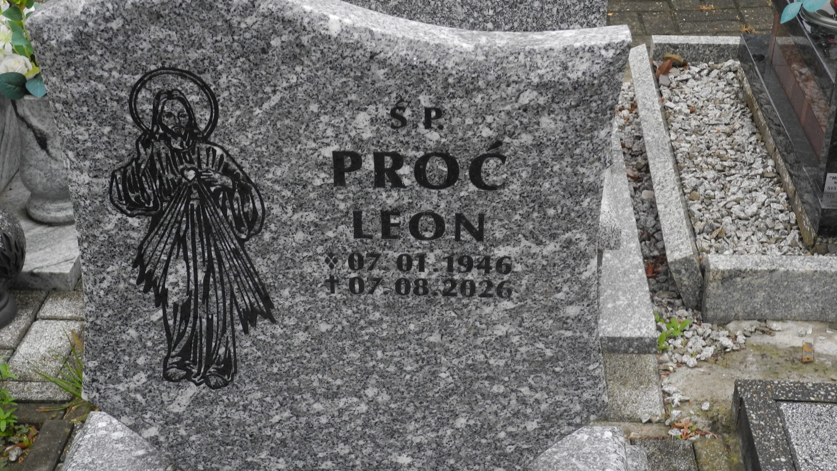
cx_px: 419
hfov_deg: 34.9
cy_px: 245
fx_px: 1332
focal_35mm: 60
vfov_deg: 20.0
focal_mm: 11.8
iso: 100
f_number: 3.5
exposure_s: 1/200
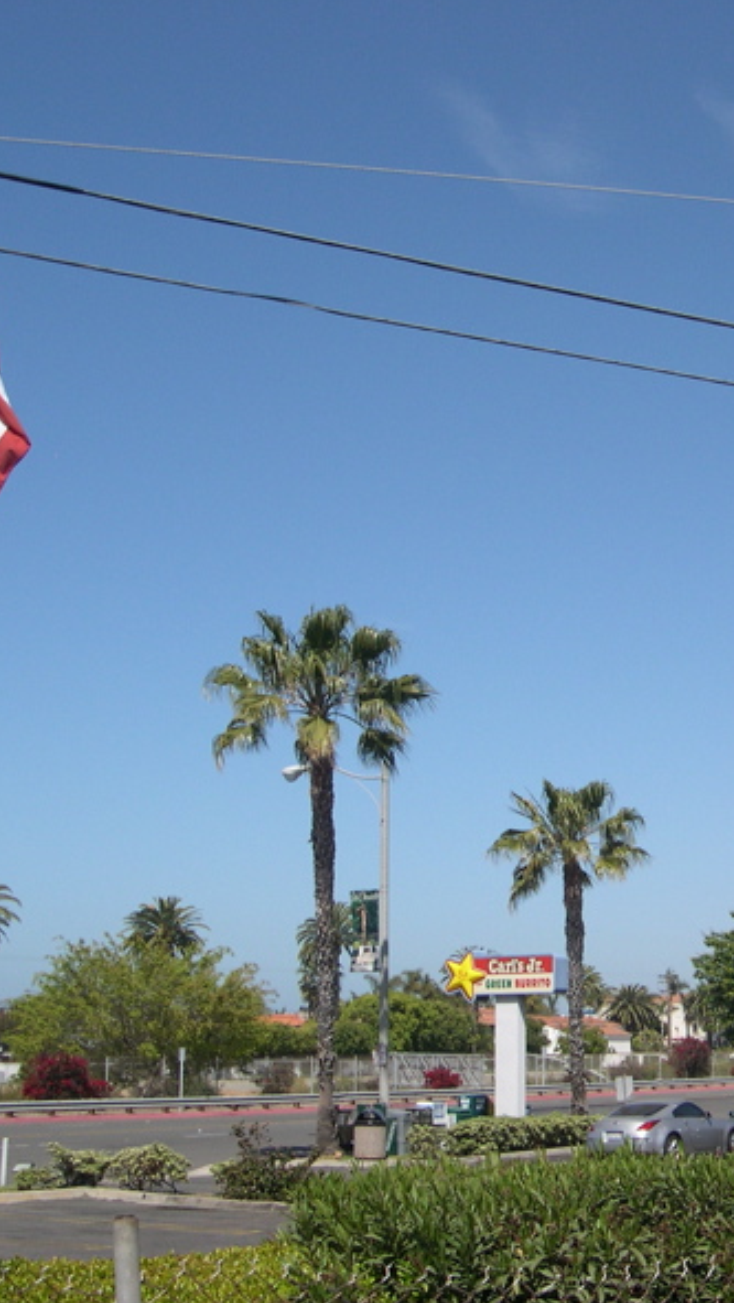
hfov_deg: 20.9
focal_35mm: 56
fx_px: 1935
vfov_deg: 37.2
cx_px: 688
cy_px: 644
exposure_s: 1/305
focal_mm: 8
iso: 100
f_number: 7.6
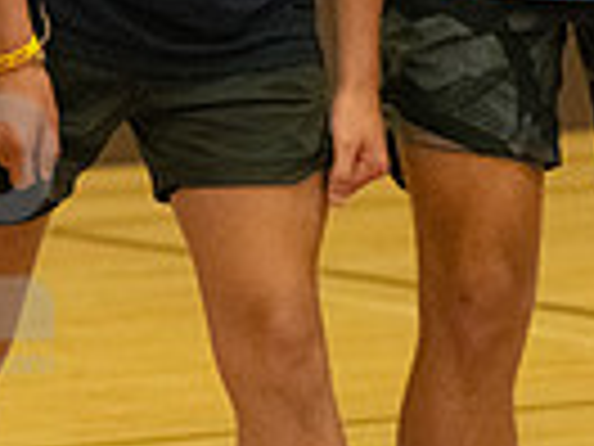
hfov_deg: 3.1
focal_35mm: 634
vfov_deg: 2.3
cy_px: -412
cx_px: 558
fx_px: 10879
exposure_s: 1/800
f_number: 4.5
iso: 6400
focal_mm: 150
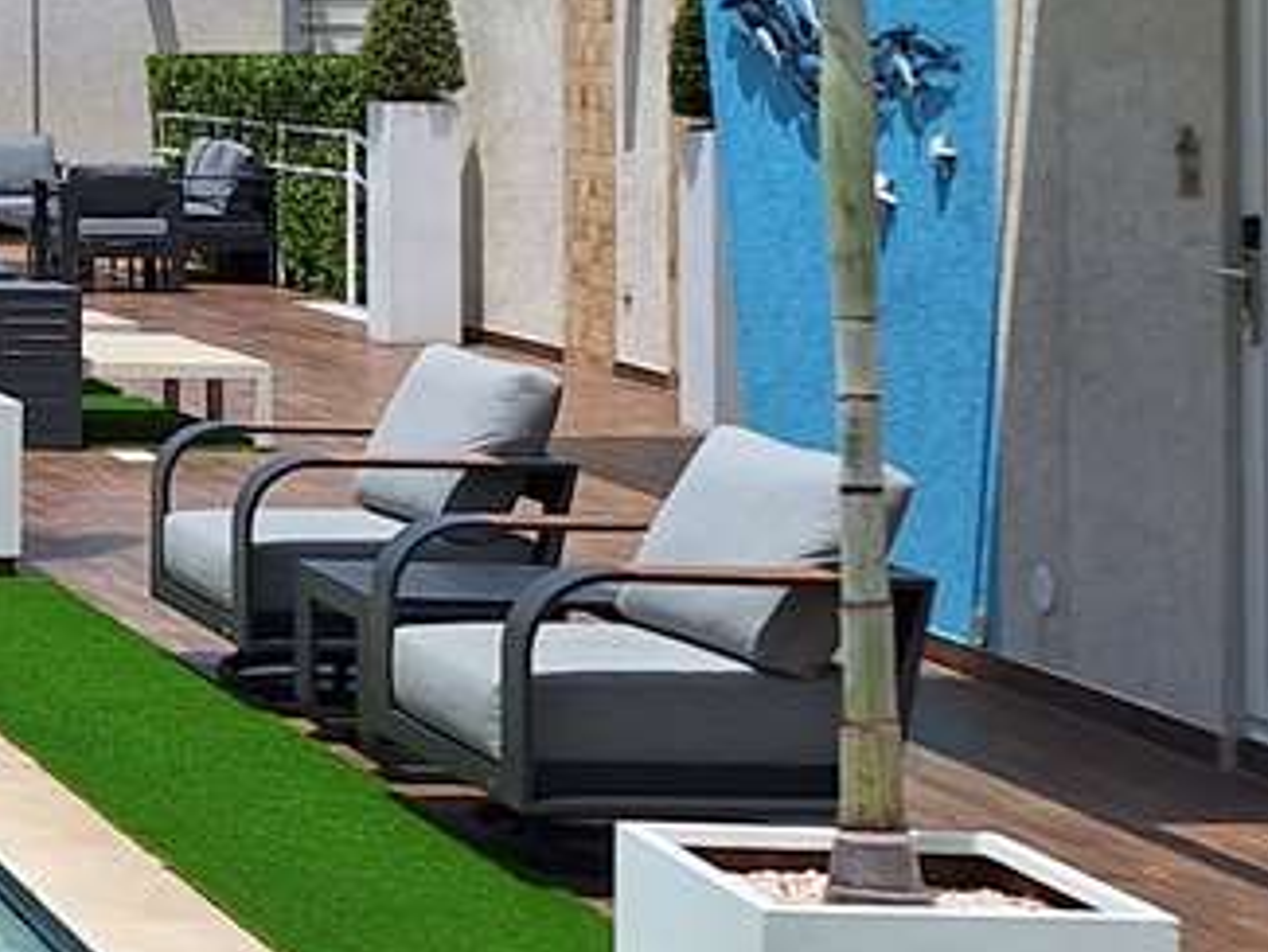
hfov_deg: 16.5
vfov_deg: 13.7
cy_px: -60
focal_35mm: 106
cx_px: -769
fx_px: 3884
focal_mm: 5.54
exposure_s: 1/4464
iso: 40
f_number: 1.8
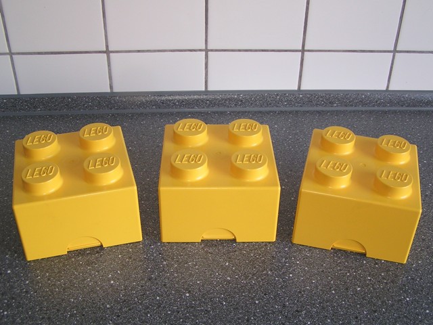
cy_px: 162
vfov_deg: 37.7
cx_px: 216
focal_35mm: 38
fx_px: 475
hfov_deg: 49.0
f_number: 2.8
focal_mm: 5.8
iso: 100
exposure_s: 1/40
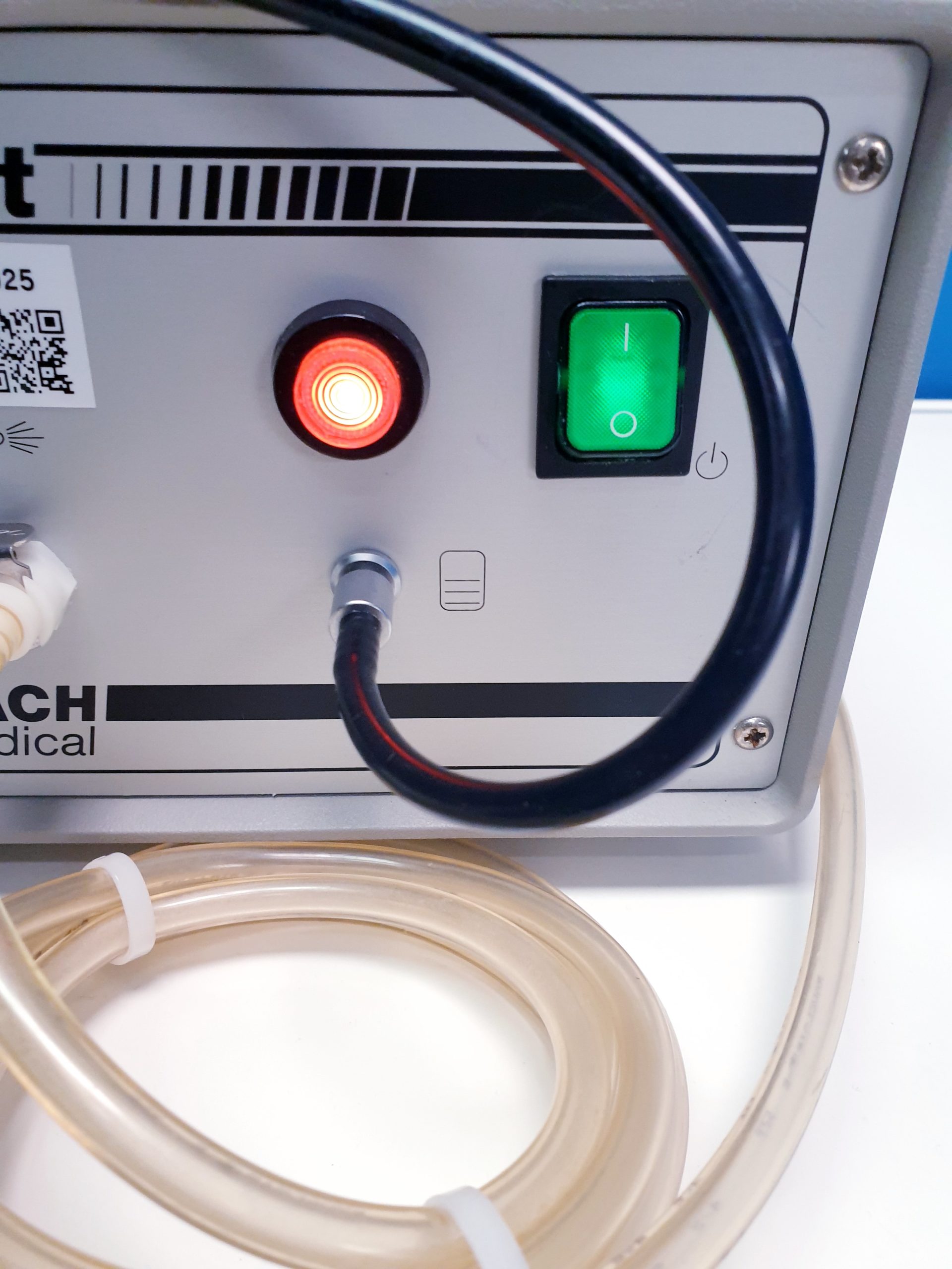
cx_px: 476
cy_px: 634
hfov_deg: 53.1
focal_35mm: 26
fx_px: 953
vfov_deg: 67.3
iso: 160
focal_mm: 4.3
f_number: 2.4
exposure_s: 1/50
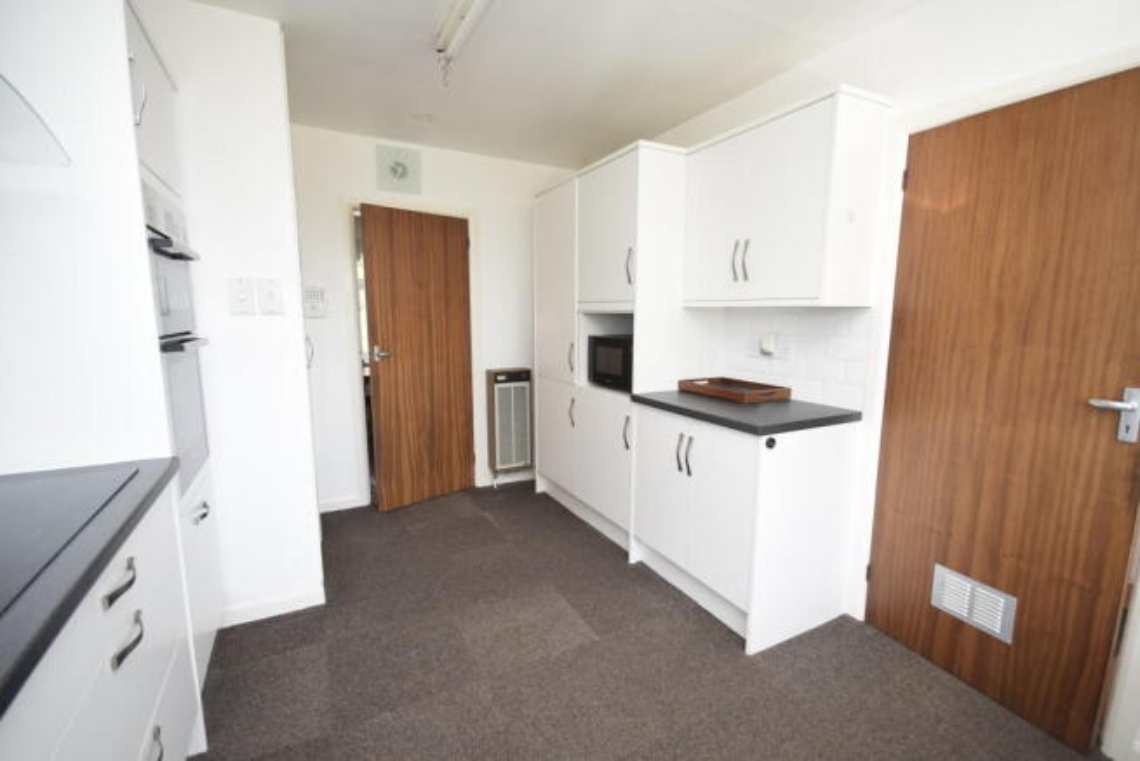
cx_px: 570
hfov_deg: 100.4
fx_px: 475
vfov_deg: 77.4
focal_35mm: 15
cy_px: 380
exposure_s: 1/125
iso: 560
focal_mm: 10
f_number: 5.6
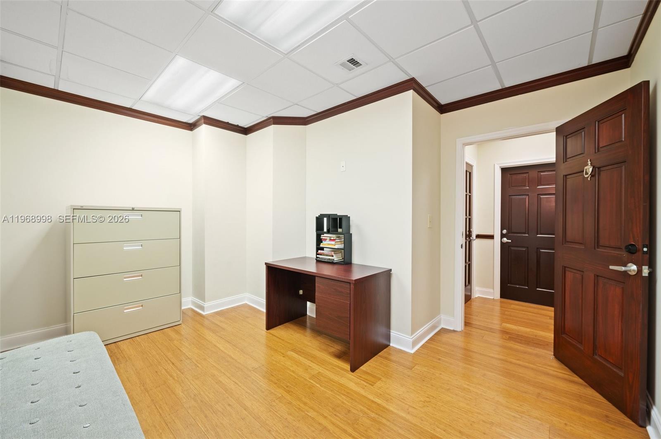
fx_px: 257
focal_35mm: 14
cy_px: 220
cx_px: 330
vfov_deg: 81.1
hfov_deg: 104.3
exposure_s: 1/1.67
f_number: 8
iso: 200
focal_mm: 14
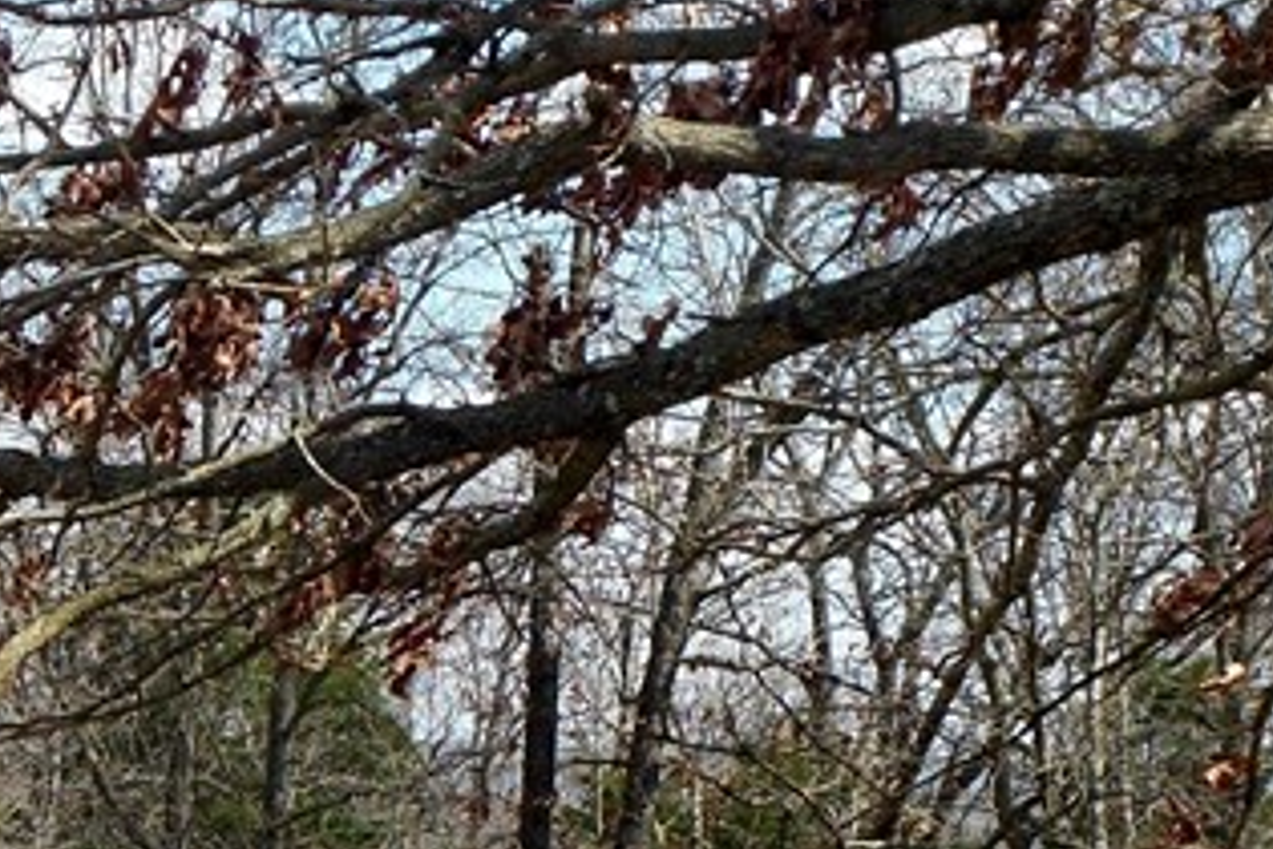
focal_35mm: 98
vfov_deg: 13.8
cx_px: 323
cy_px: 788
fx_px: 3465
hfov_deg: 20.7
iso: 125
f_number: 3.3
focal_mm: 5.2
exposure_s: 1/800
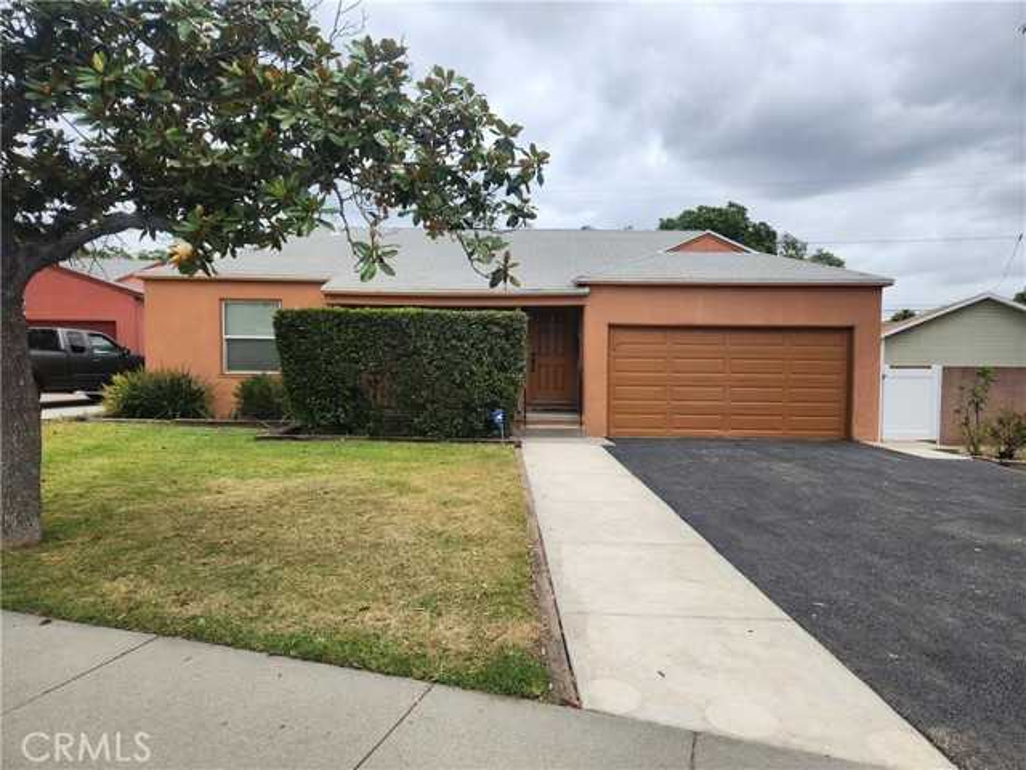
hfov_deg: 73.9
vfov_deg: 58.9
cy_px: 385
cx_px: 513
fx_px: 682
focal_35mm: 23
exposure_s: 1/1380
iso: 20
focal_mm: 5.4
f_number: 1.8
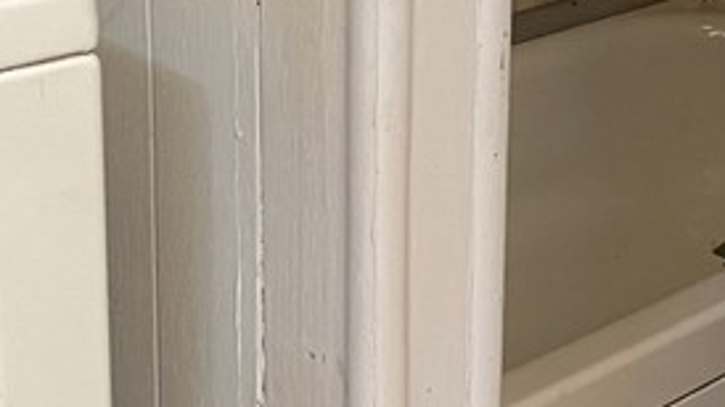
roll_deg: -6.2
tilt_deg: -20.1
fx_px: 2037
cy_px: 69
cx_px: 929
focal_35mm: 106
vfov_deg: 11.4
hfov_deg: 18.8
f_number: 1.6
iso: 320
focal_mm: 4.2
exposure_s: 1/60
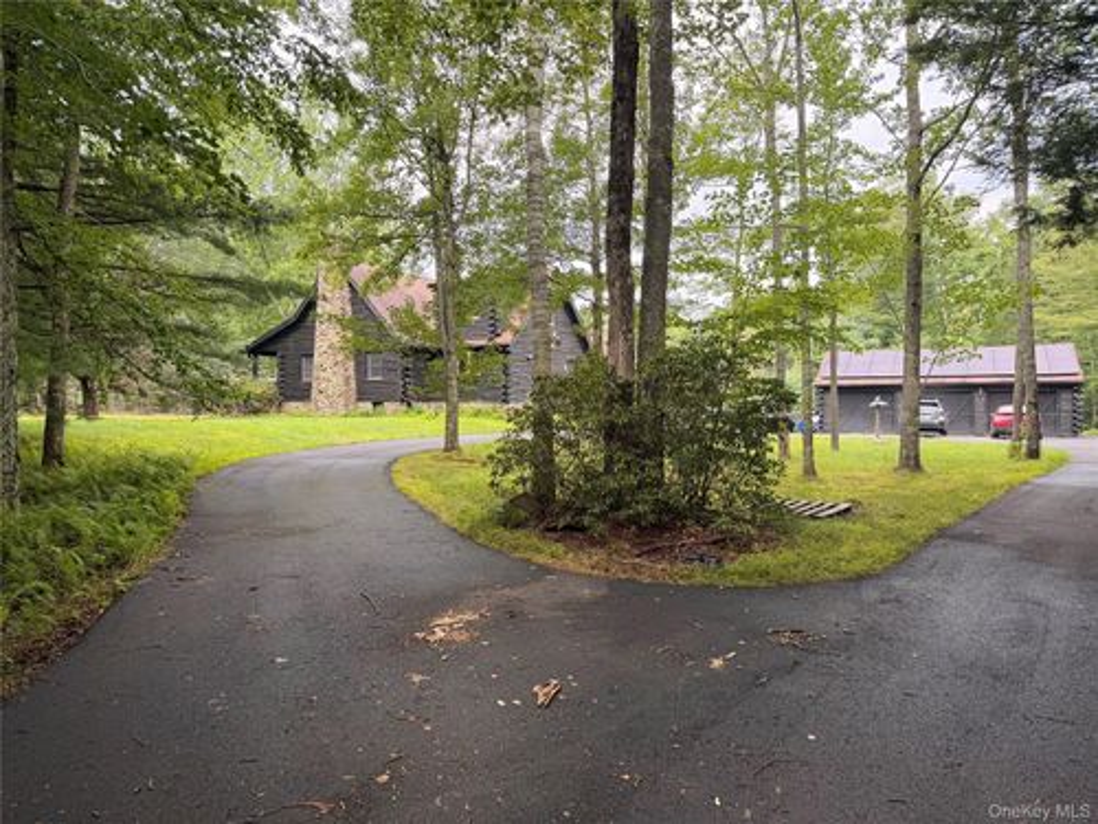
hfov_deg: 71.6
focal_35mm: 24
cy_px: 412
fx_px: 761
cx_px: 549
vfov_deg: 56.8
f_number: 1.78
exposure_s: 1/307
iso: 80
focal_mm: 6.76
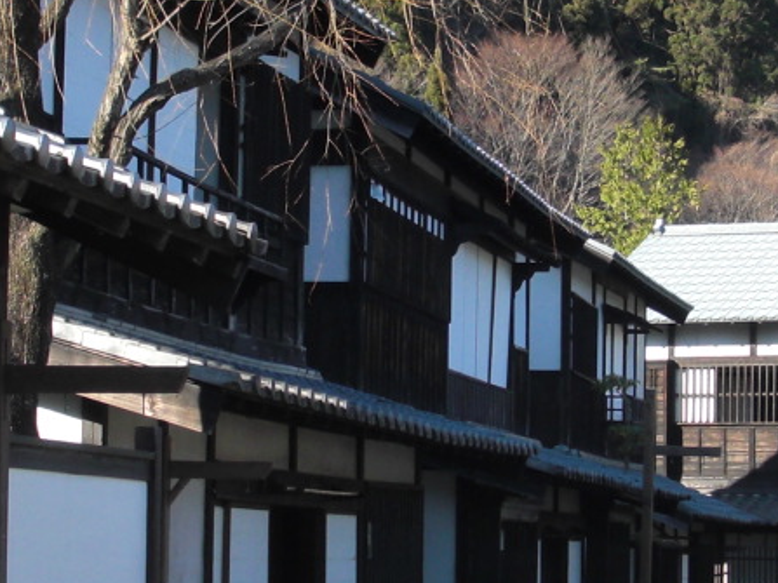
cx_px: 468
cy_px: 296
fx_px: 2899
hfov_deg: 15.3
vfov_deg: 11.5
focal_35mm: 129
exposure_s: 1/400
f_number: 2.8
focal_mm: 6.3
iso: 50
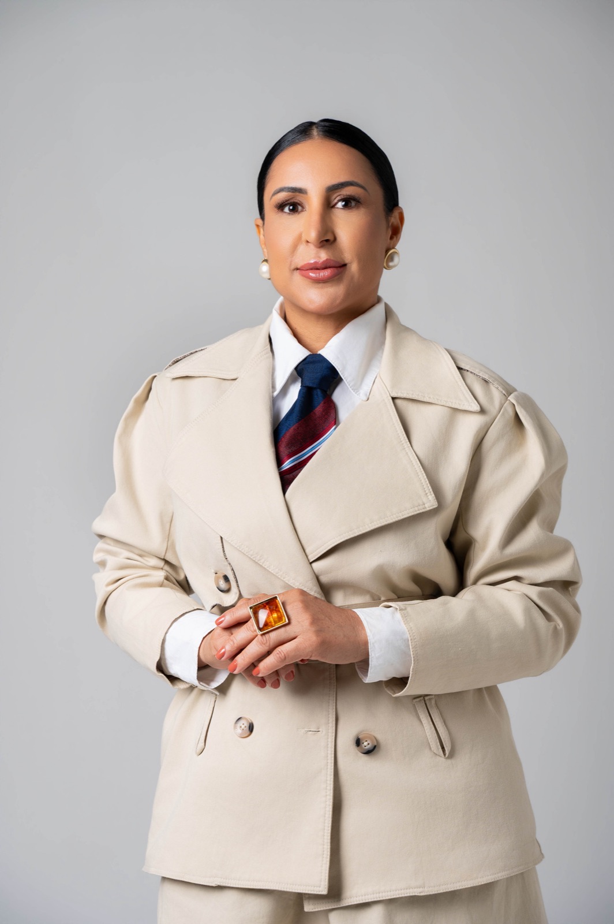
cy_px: 462
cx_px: 307
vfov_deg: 27.0
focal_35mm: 75
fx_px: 1922
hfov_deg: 18.2
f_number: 6.3
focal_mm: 75
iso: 200
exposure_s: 1/160
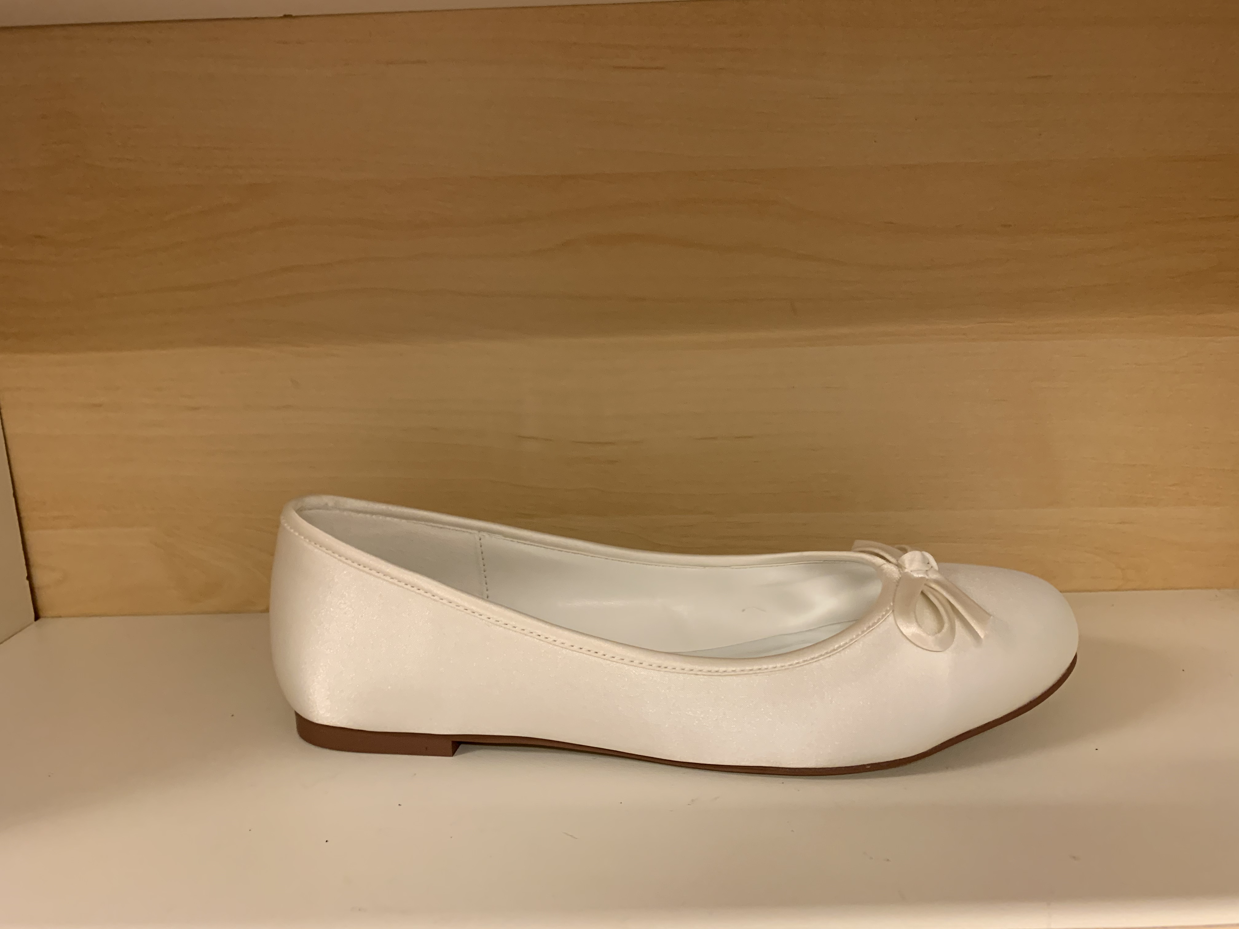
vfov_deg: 53.1
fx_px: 931
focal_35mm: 26
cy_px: 464
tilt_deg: -13.7
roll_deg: +1.5
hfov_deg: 67.3
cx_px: 620
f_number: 1.8
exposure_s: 1/50
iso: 200
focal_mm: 4.25
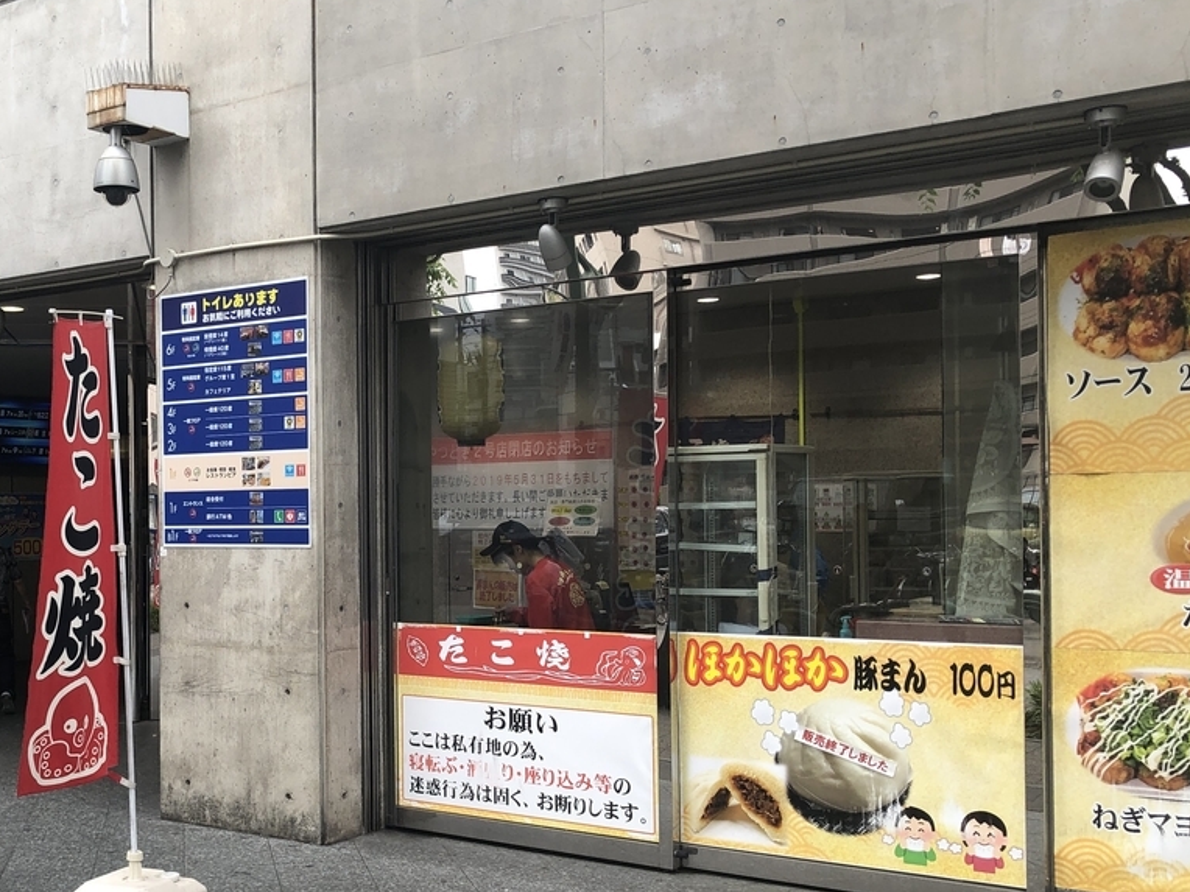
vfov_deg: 32.8
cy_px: 531
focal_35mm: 44
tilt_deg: -0.7
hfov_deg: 42.0
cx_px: 341
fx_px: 1513
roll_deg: +0.4
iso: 20
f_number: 1.8
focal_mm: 3.99
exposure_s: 1/151
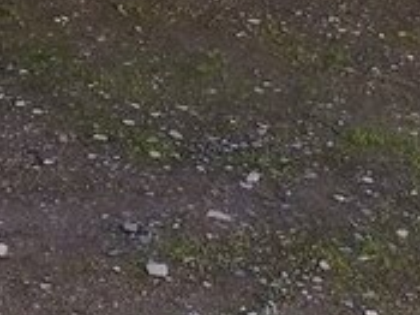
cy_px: -213
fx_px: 1419
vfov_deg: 11.9
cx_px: 197
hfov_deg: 16.8
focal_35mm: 117
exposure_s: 1/427
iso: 50
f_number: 2.2
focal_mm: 3.3
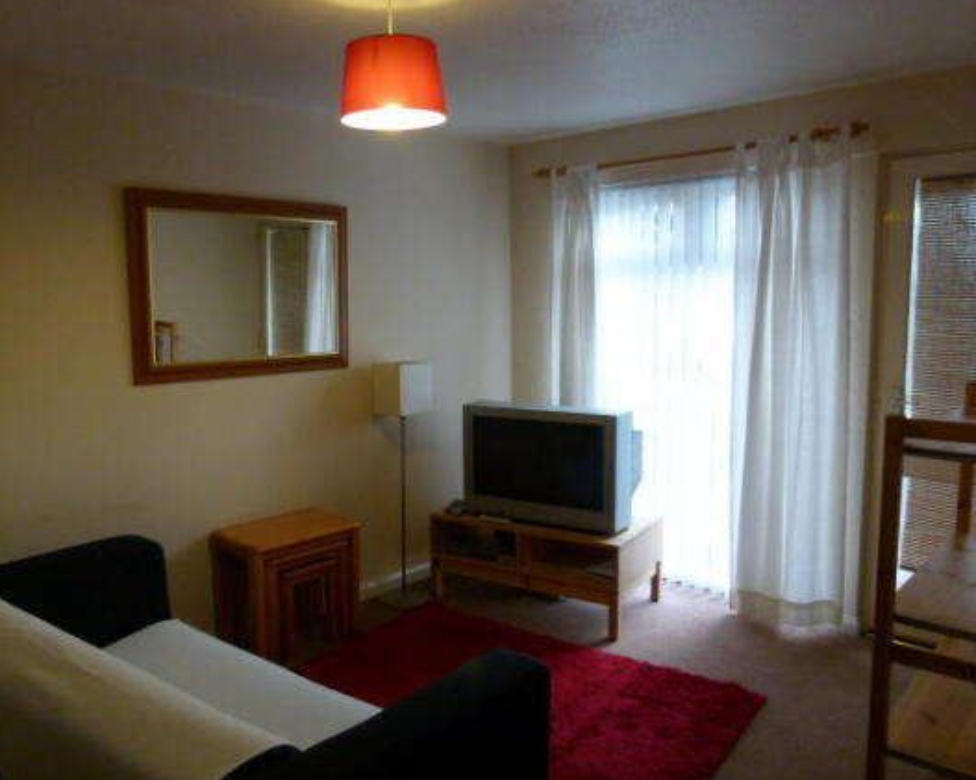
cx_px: 449
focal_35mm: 27
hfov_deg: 64.0
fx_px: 779
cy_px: 401
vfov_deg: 53.1
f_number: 2.8
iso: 250
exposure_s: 1/60
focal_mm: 4.5
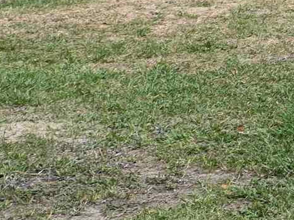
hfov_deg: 8.4
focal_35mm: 194
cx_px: 909
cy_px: -176
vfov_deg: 7.4
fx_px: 1646
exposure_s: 1/250
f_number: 5.6
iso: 110
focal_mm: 20.5
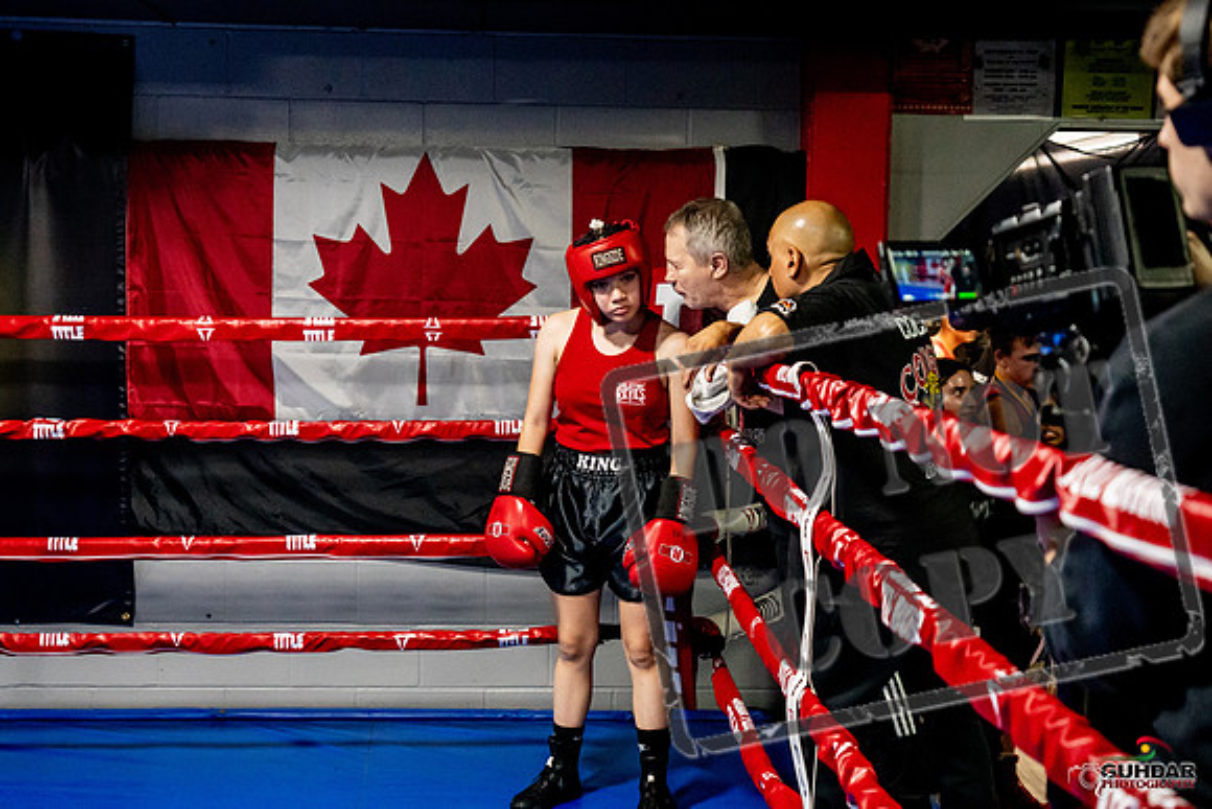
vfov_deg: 26.0
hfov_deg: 38.2
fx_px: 1751
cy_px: 404
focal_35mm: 52
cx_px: 606
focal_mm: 35
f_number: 2.8
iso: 5000
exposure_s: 1/800
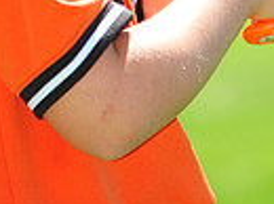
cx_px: 8
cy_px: -284
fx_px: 6795
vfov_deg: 1.7
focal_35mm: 860
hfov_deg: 2.3
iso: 320
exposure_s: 1/800
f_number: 5
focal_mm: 200
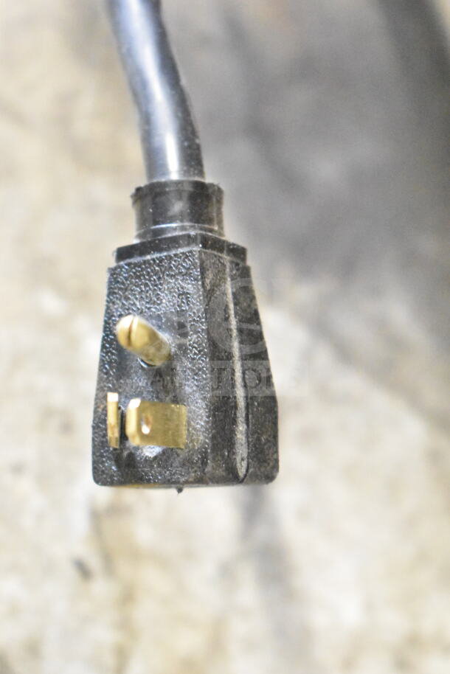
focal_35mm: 82
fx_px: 1546
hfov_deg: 16.6
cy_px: 337
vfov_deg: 24.6
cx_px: 225
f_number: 5.6
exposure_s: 1/50
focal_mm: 55
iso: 25600
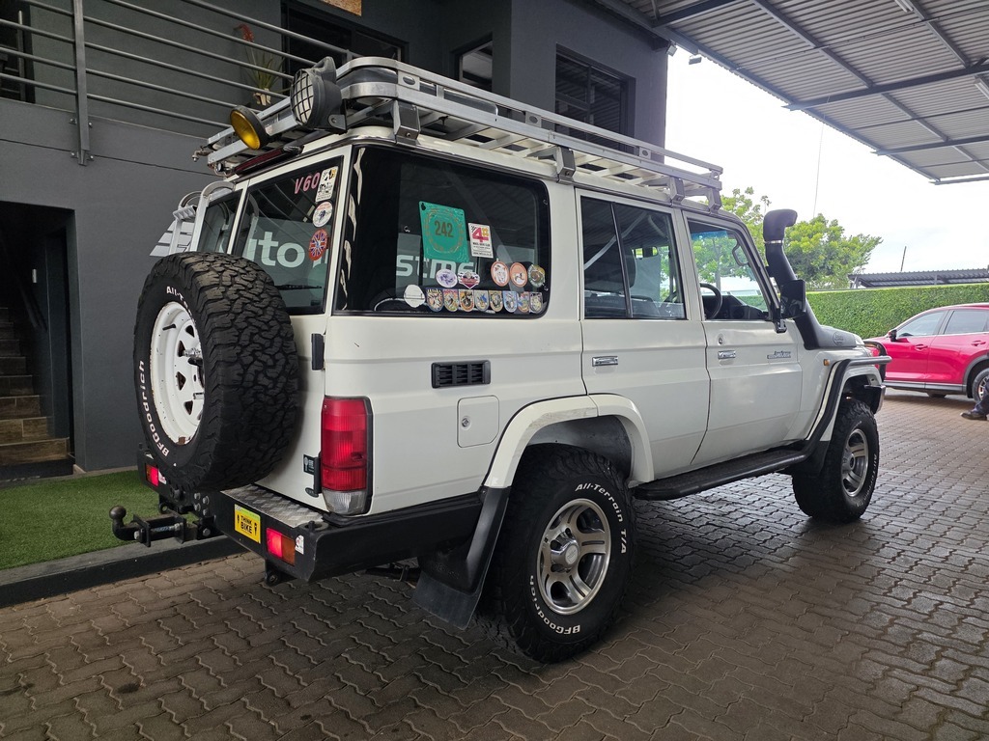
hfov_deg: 73.9
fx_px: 657
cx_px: 494
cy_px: 370
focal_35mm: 23
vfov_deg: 58.9
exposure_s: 1/100
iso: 200
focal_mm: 6.25
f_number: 1.7
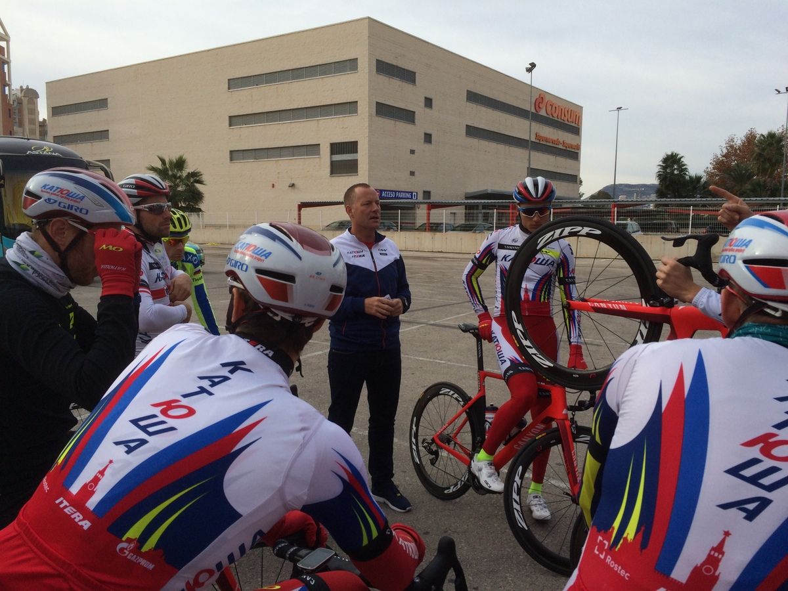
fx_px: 660
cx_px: 394
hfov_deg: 61.7
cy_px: 296
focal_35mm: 29
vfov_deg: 48.2
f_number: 2.2
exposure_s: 1/1414
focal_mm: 4.15
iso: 32
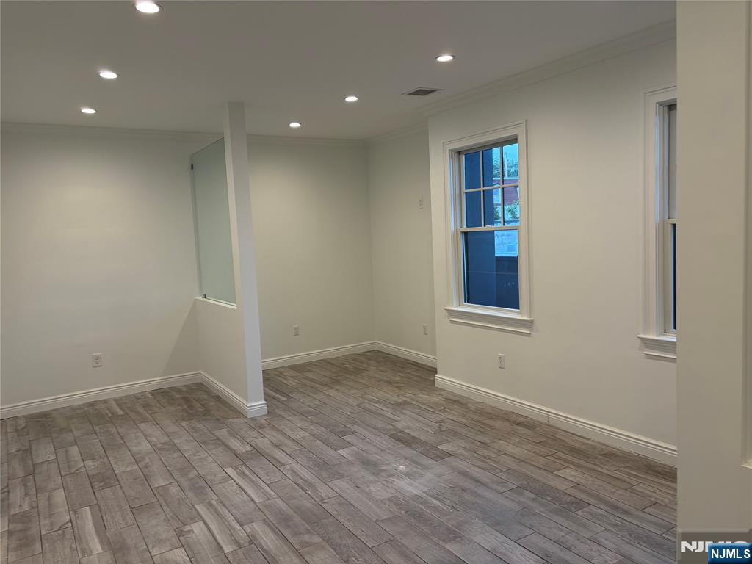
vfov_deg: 53.1
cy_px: 282
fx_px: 565
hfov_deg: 67.3
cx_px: 376
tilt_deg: -3.3
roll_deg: +0.4
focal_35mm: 26
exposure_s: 1/60
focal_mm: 5.96
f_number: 1.6
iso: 80
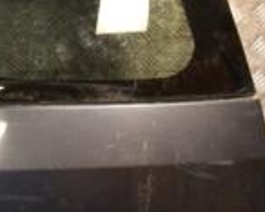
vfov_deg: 10.3
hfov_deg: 12.4
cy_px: 116
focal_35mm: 150
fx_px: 1177
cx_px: -102
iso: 800
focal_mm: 26
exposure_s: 1/125
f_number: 5
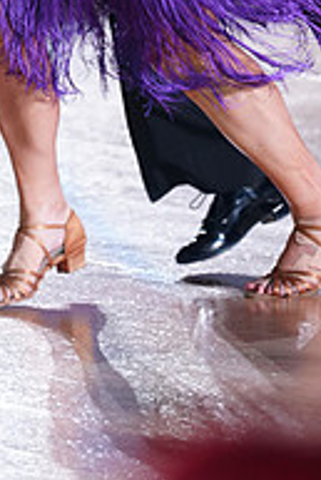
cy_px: -211
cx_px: 14
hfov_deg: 2.6
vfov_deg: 3.9
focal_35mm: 521
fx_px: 6955
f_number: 2.8
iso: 1000
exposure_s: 1/200
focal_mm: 173
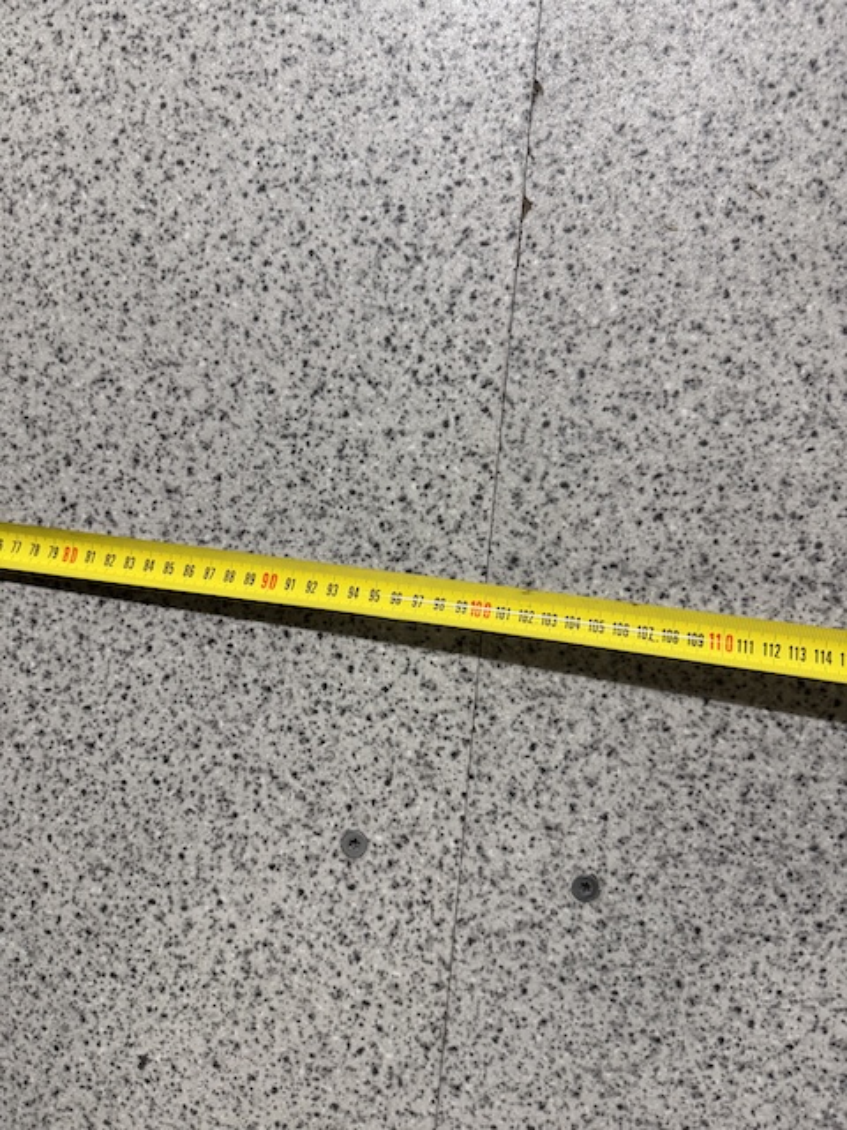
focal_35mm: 24
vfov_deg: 71.6
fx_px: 783
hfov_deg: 56.8
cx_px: 424
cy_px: 565
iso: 125
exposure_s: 1/50
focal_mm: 6.76
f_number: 1.78
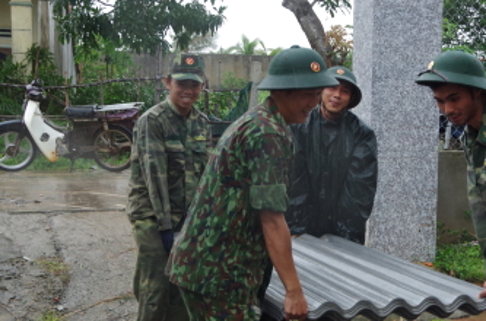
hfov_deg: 26.3
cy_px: 219
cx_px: 374
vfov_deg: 17.8
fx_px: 1023
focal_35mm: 76
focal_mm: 31
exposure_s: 1/125
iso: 800
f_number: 5.6
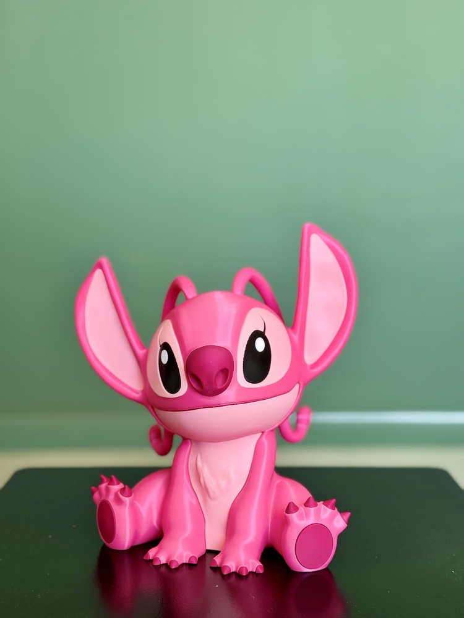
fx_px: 858
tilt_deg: -6.5
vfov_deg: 39.7
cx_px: 232
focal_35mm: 48
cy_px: 309
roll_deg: +0.1
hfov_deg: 30.3
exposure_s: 1/121
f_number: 1.78
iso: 64
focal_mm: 6.76
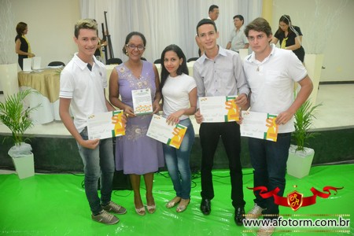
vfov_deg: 43.6
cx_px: 177
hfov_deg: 61.9
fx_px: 295
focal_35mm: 30
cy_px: 118
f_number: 3.5
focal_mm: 20
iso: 3200
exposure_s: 1/100
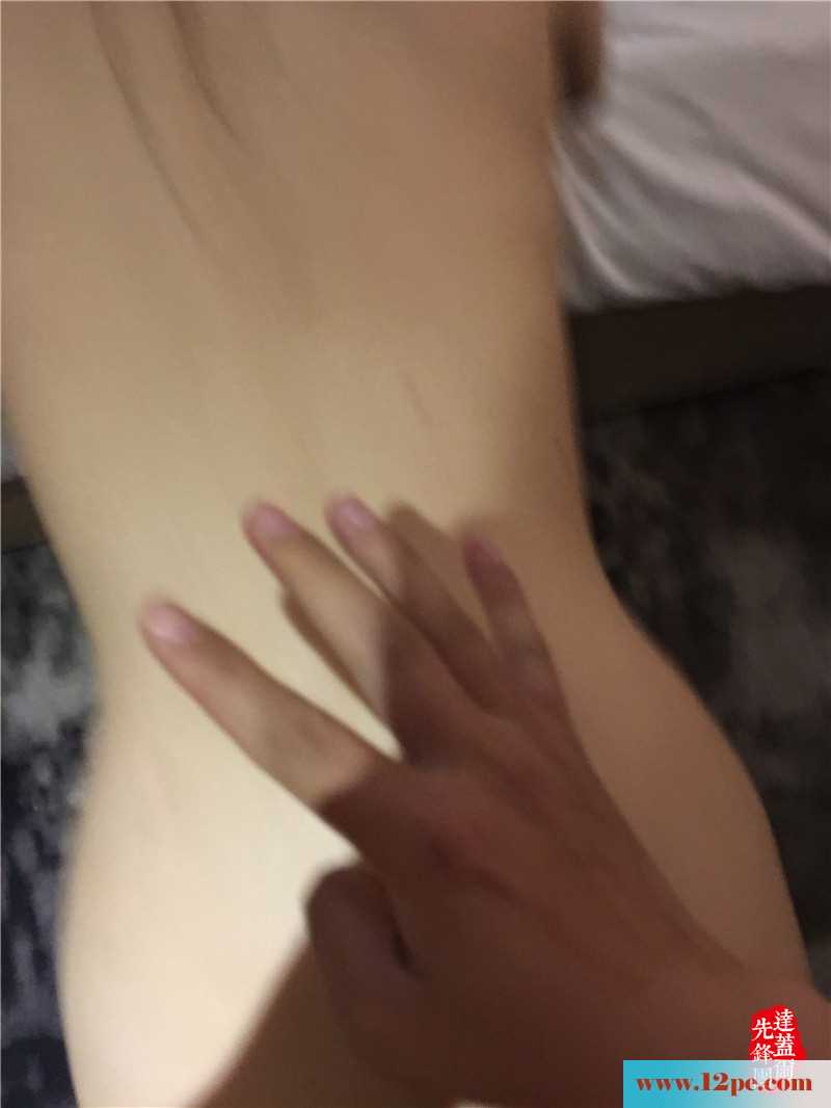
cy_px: 554
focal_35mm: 29
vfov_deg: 61.6
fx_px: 928
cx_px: 416
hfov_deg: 48.2
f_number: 2.2
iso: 400
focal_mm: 4.15
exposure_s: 1/17
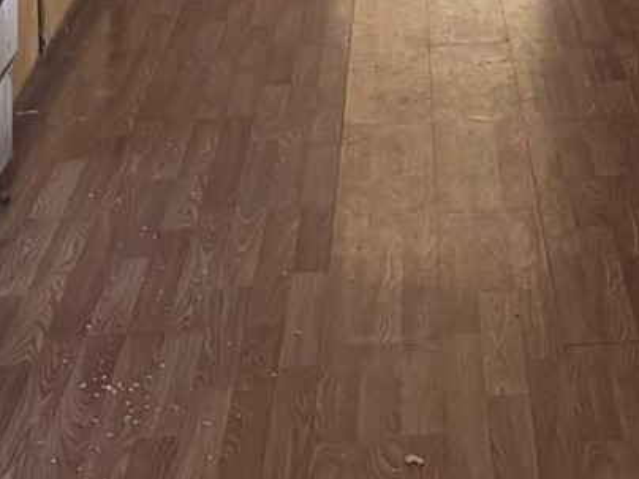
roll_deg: +0.6
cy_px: -394
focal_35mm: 114
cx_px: 569
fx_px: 2104
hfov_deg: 17.0
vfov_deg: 11.9
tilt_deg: -4.8
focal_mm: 6.76
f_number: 1.78
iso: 800
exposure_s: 1/56
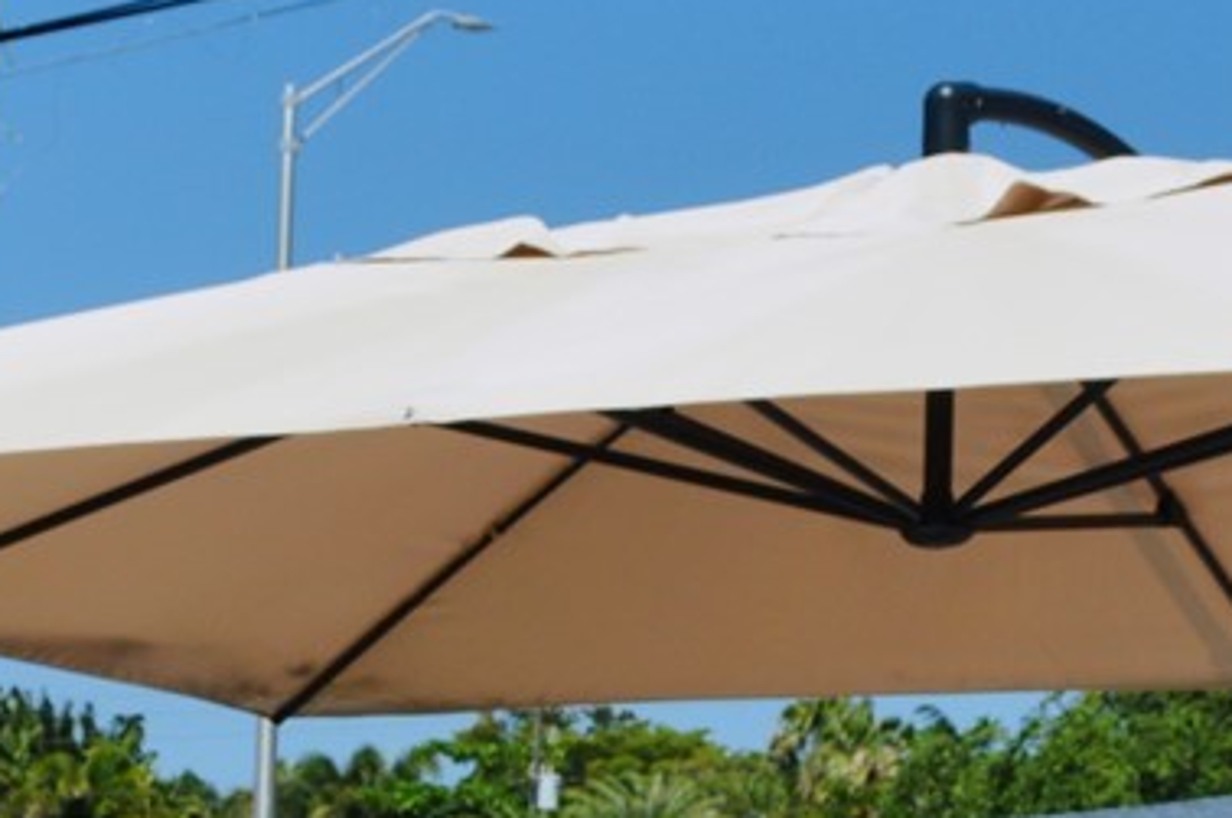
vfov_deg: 9.7
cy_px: 1331
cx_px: 288
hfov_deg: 15.1
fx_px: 4614
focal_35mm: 135
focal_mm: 20
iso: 100
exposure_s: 1/400
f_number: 10
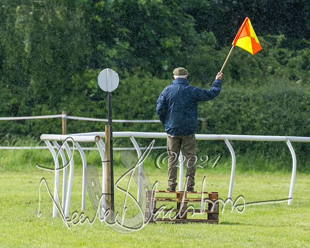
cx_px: 189
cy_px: 108
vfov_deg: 2.3
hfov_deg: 2.9
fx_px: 6085
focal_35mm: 664
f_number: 4
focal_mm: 280
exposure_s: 1/2500
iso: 400
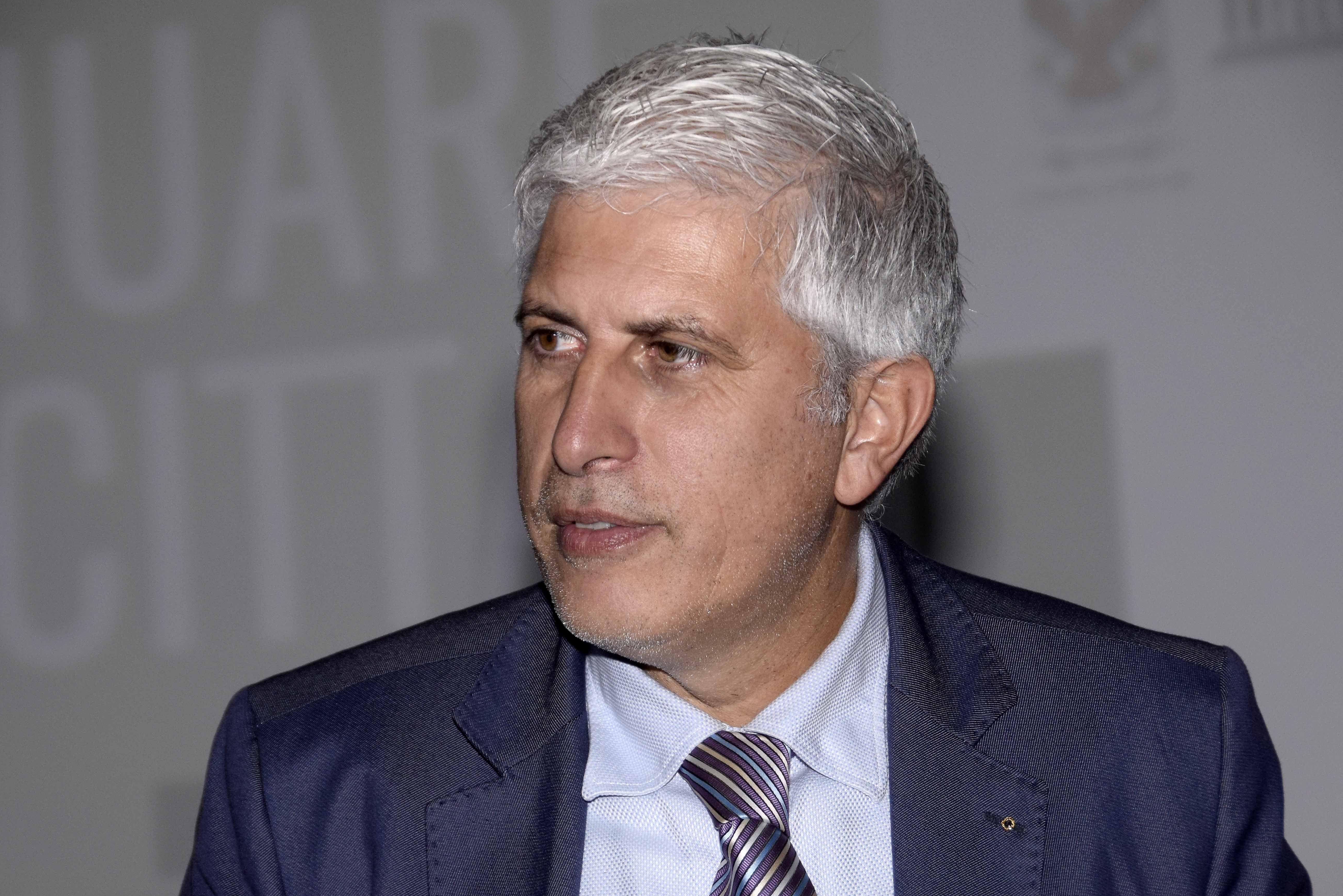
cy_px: 516
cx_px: 665
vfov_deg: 7.5
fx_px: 6811
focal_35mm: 183
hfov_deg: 11.3
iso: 800
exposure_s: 1/160
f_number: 7.1
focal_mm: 105
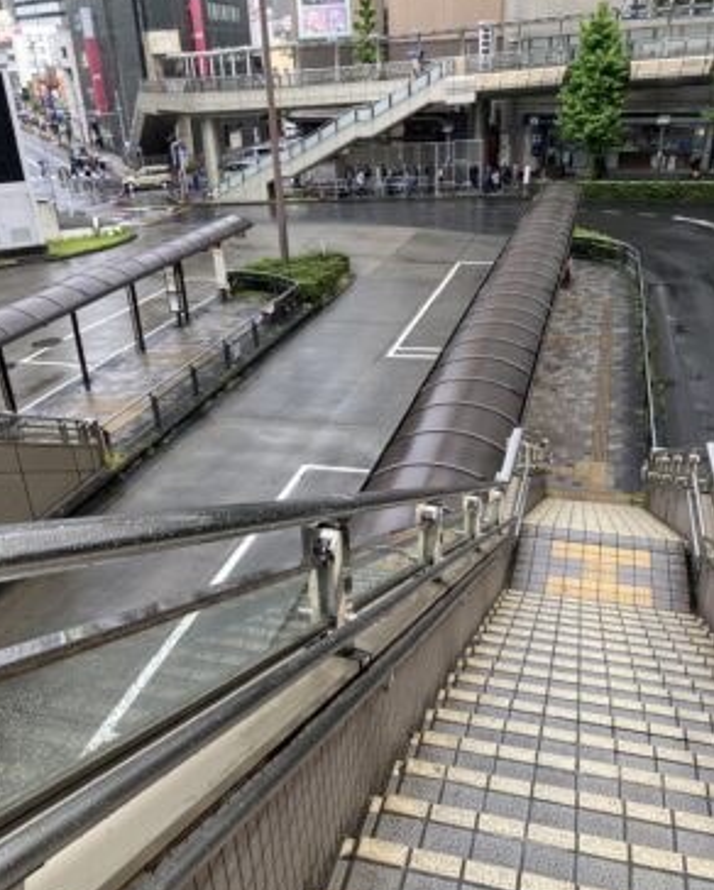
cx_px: 352
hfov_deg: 48.6
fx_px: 791
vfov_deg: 58.7
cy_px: 472
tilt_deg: -26.5
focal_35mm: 30
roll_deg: +1.6
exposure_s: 1/852
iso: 32
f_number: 1.8
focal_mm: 3.99
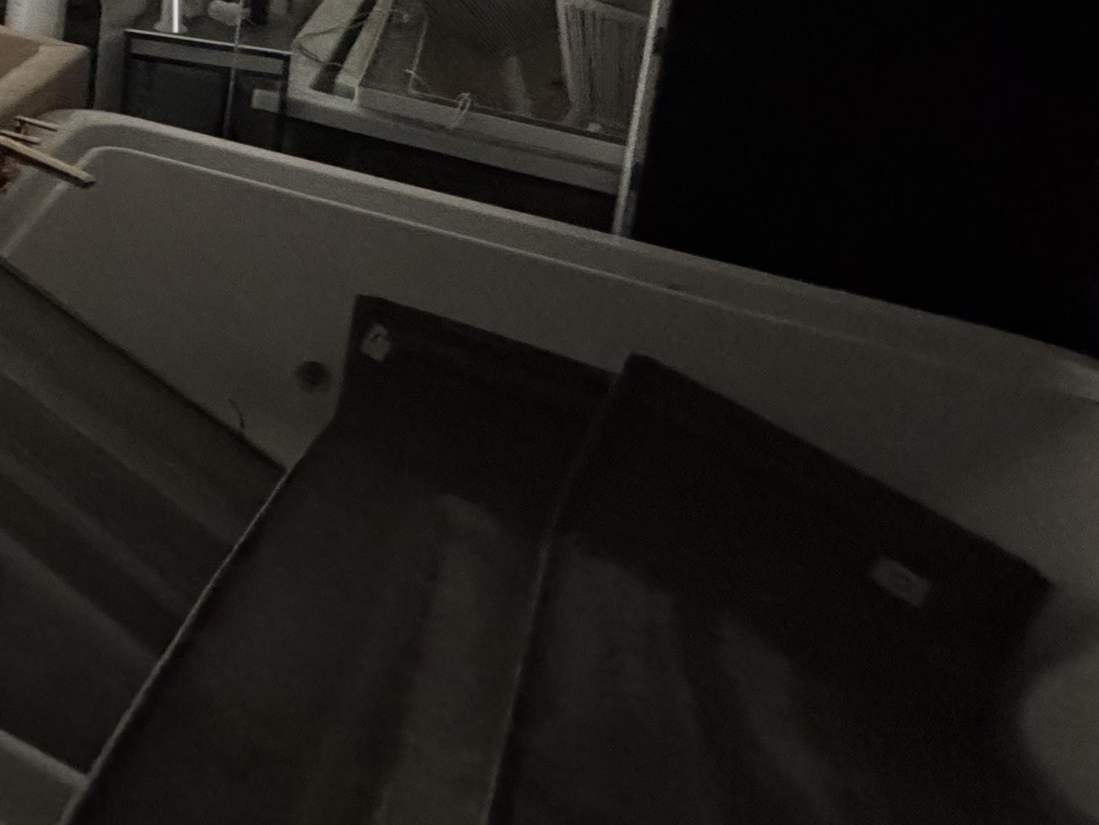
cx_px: -151
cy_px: -154
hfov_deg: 40.6
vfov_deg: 33.5
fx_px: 1111
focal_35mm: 35
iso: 800
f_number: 2.2
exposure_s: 1/60
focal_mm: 2.22
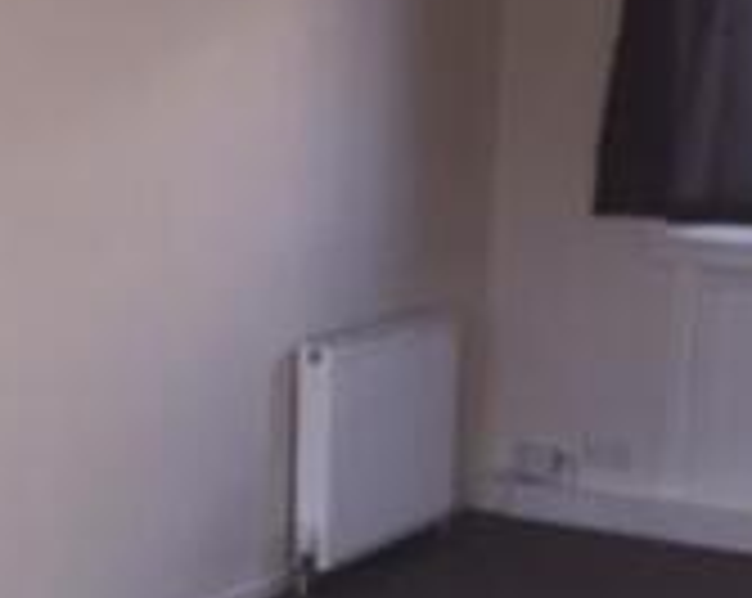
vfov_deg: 15.5
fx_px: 2200
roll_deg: -0.1
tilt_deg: -10.4
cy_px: 407
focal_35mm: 99
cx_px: -110
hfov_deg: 18.5
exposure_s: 1/120
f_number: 2.2
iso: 40
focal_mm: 4.15
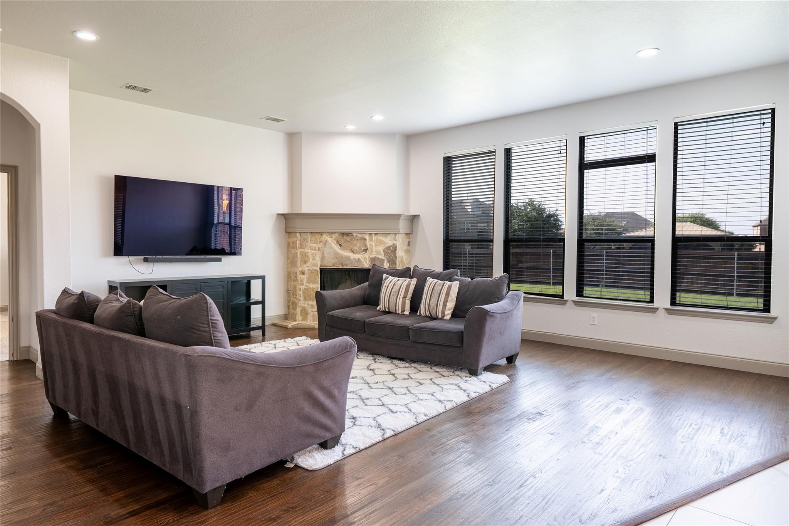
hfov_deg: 81.2
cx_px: 394
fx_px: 460
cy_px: 263
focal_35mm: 21
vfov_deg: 59.5
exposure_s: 1/640
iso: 250
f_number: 5
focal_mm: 14
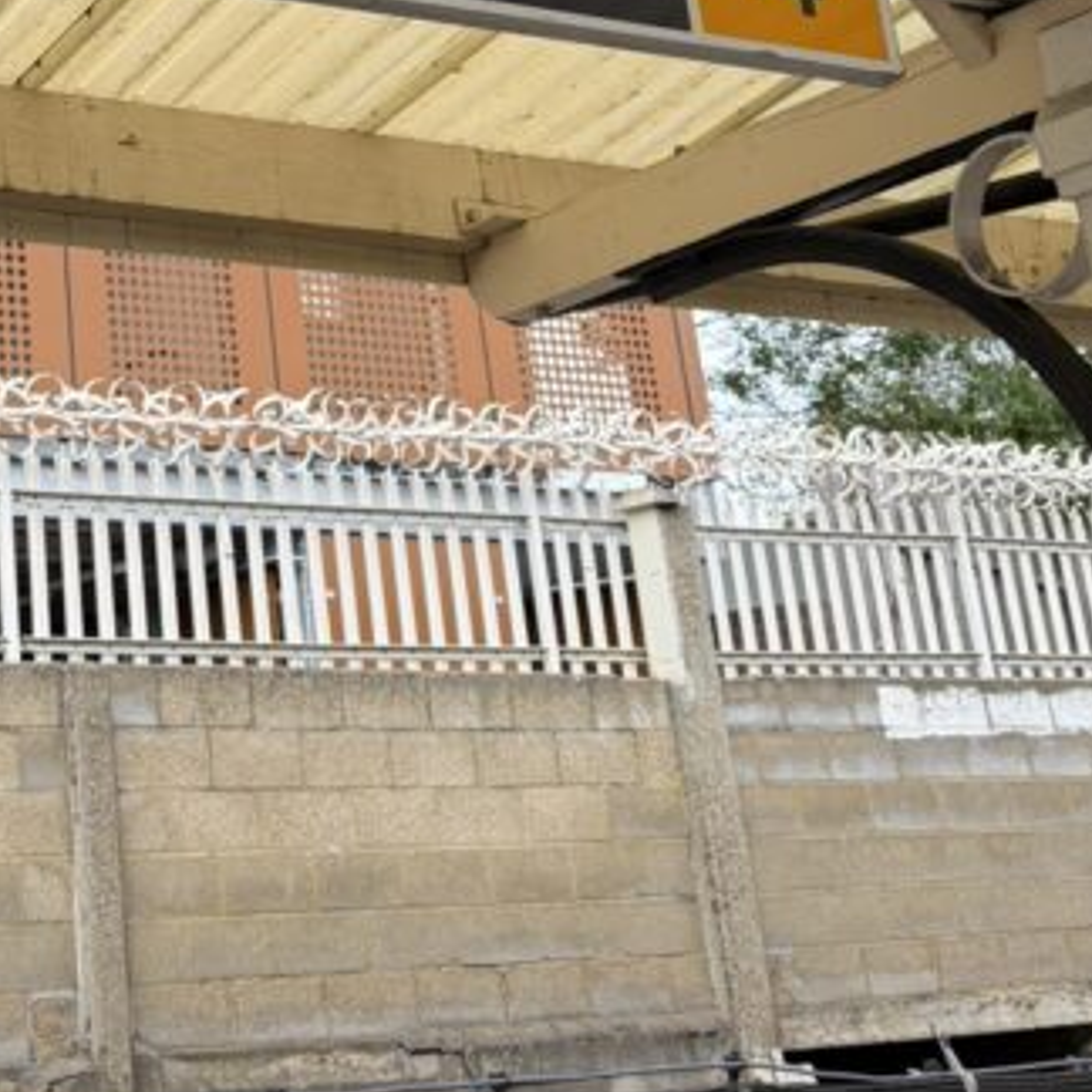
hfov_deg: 24.5
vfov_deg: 24.3
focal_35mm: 67
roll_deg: +3.3
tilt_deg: +23.7
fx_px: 2391
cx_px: -17
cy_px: -51
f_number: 1.78
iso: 80
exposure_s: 1/1522
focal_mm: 6.76
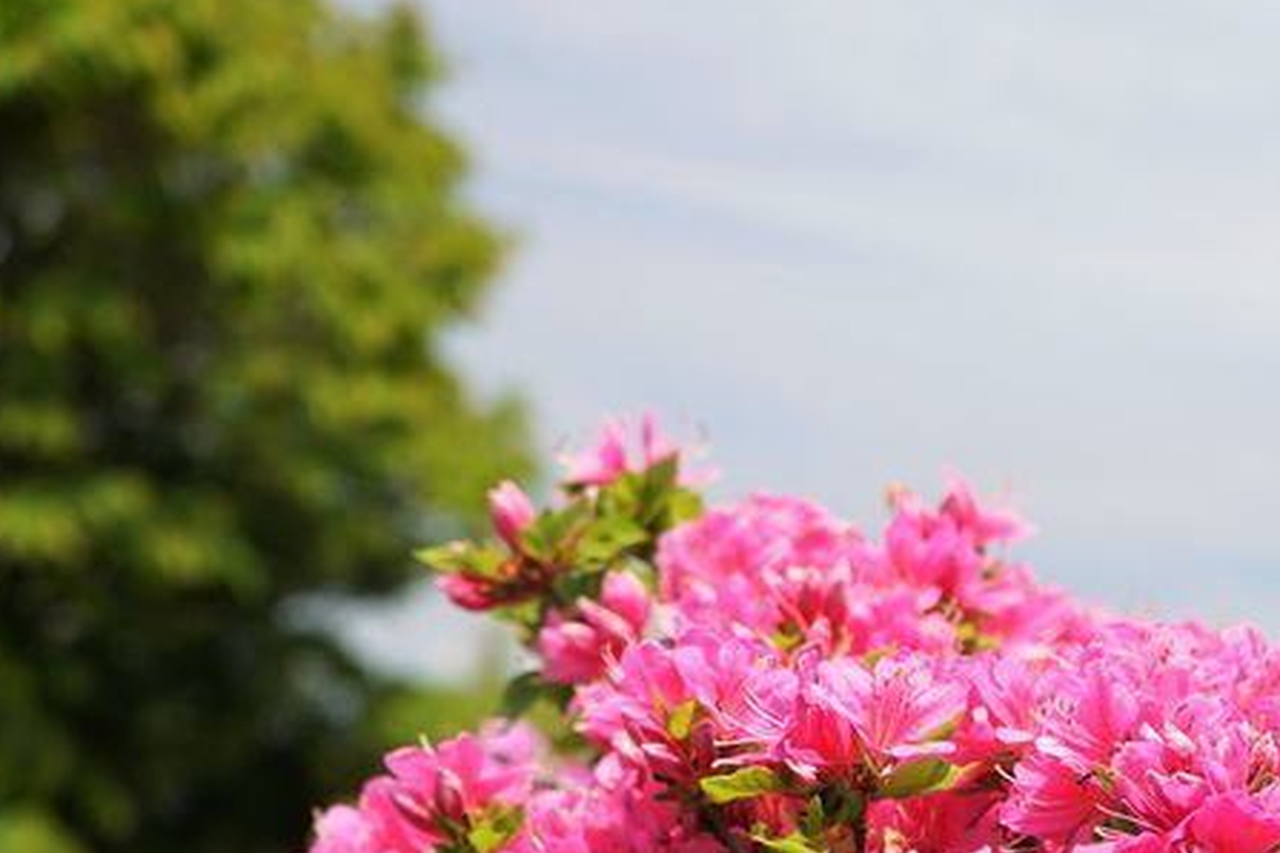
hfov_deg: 20.9
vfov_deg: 14.2
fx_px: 3342
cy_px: 950
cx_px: 1309
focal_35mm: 94
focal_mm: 35
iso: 100
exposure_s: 1/250
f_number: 4.5
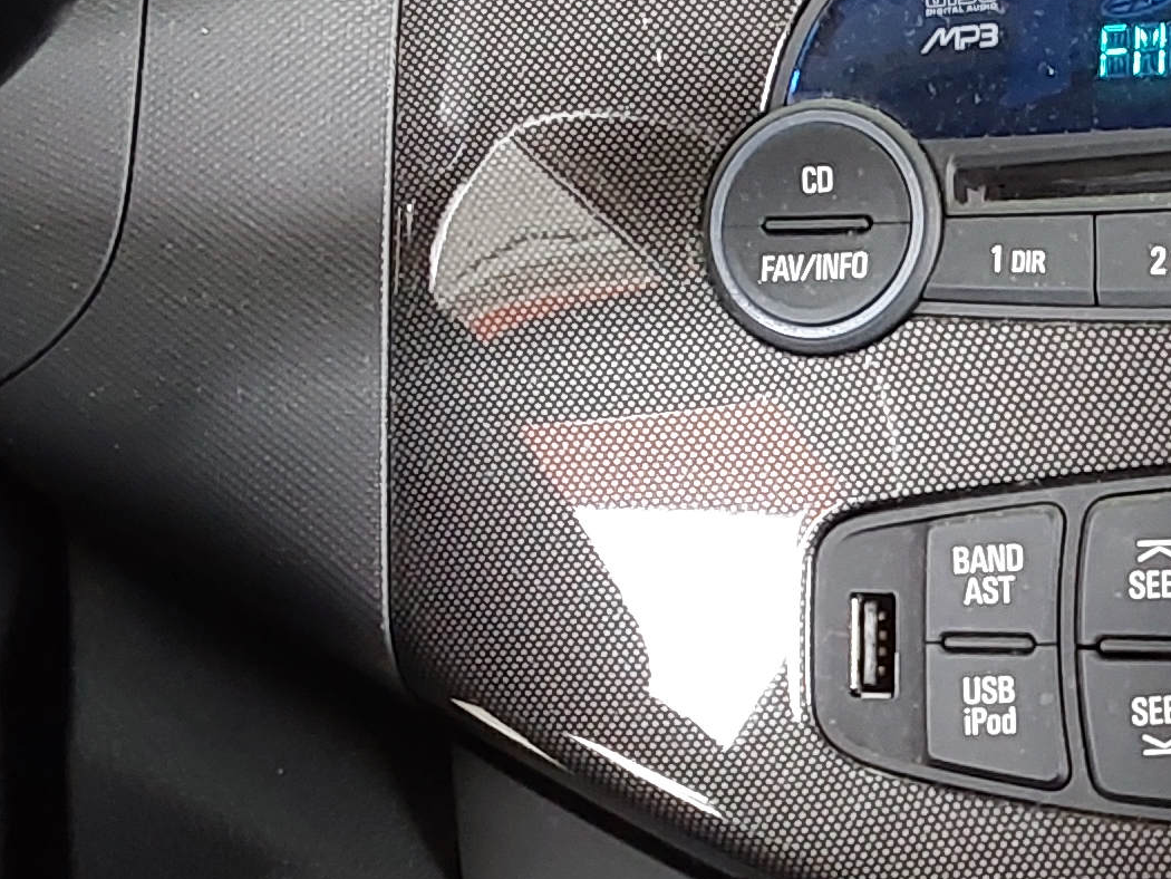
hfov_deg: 21.6
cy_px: 653
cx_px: 1212
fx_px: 2944
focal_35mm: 87
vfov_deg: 16.9
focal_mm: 2.91
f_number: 1.9
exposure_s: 1/60
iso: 200
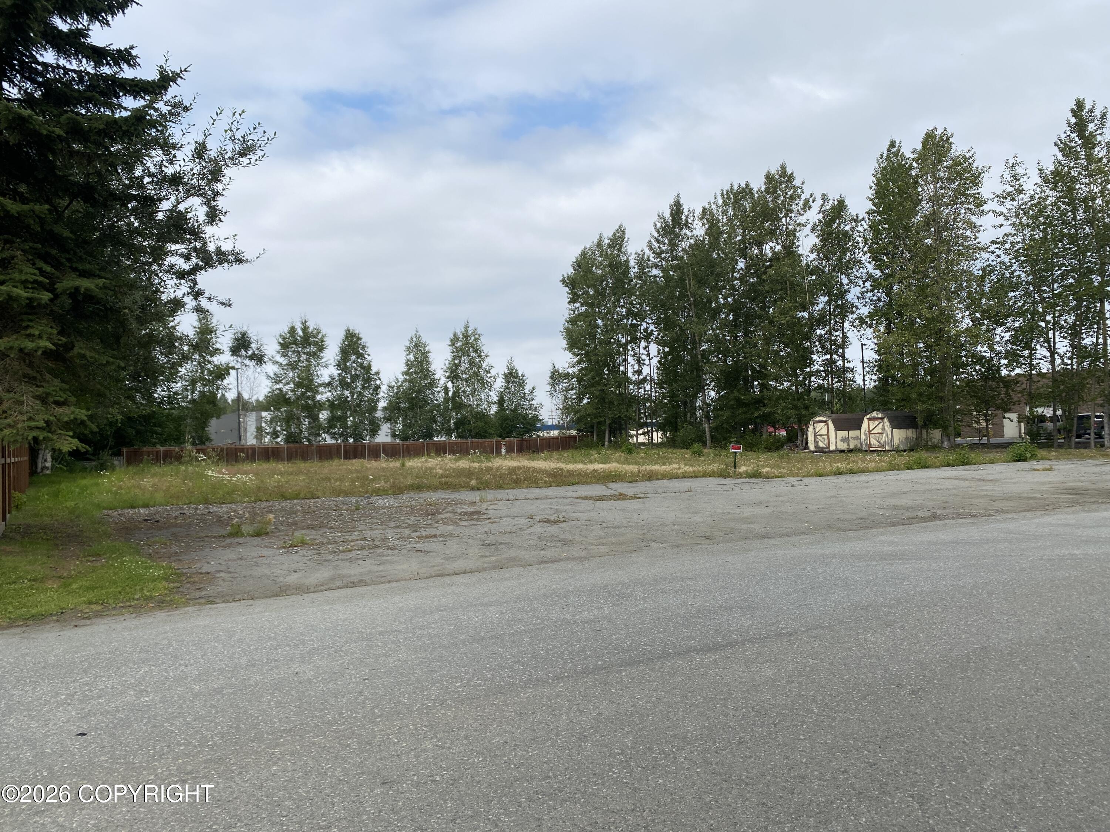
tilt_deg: +1.5
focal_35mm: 26
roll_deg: +1.4
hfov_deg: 67.3
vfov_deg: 53.1
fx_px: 834
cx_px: 555
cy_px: 416
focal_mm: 4.25
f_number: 1.8
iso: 32
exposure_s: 1/2817
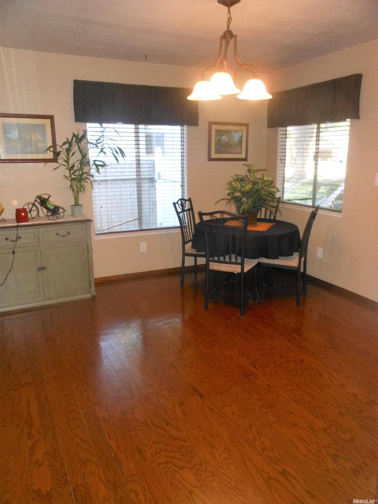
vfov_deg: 63.4
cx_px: 189
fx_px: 408
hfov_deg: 49.7
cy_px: 252
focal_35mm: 28
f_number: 3.7
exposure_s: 1/25
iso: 320
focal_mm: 5
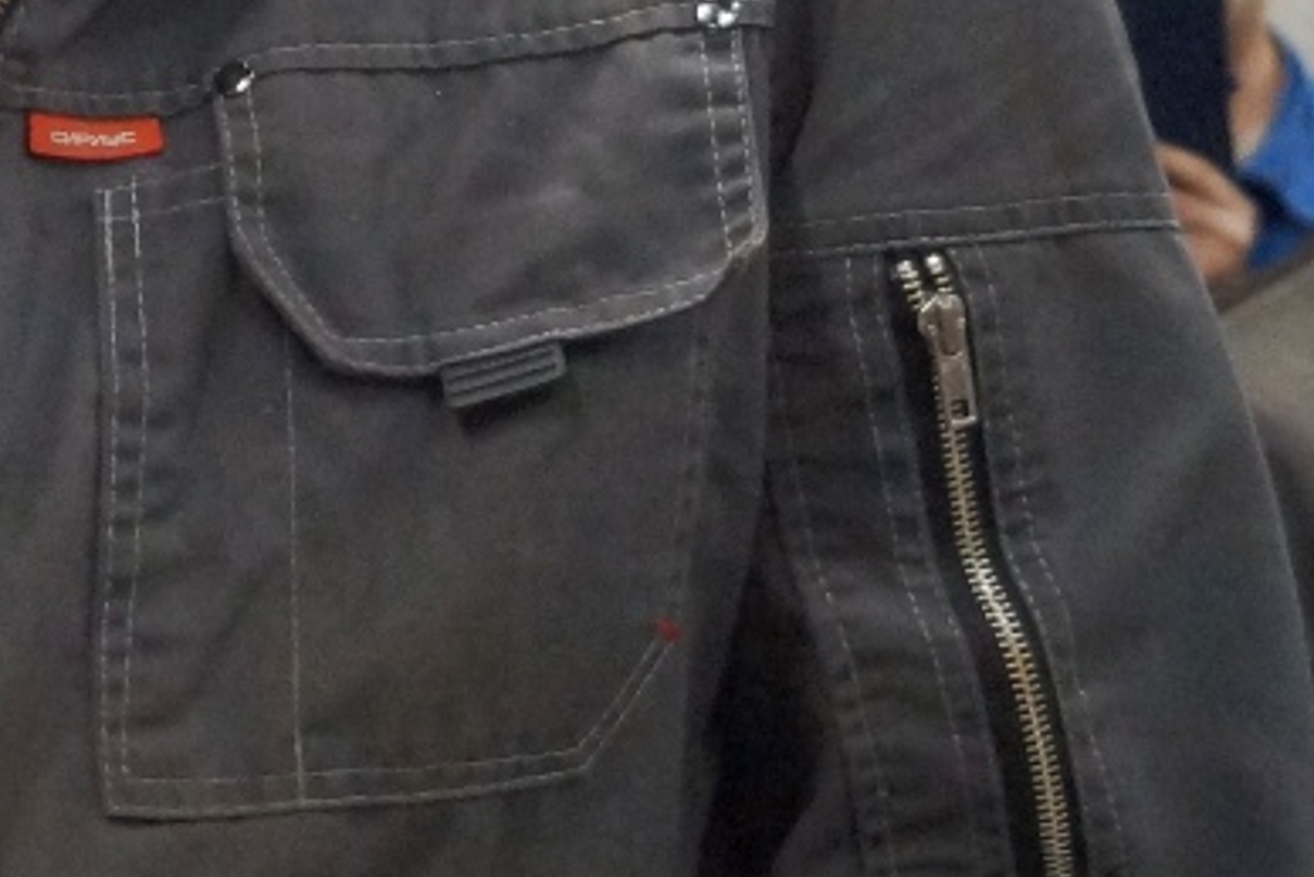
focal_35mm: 118
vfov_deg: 11.6
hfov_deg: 15.0
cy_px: 90
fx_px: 4308
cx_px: -1074
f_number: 3.5
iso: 1600
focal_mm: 18
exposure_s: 1/125
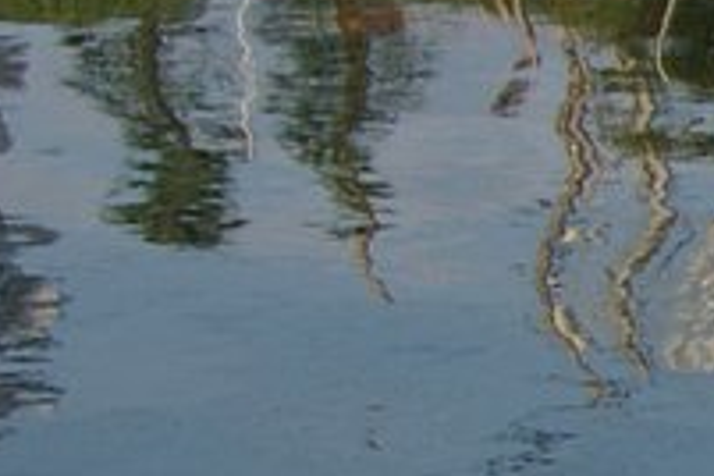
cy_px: 414
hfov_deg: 8.4
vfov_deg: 6.2
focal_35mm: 222
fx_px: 4394
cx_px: 1787
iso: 200
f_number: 8
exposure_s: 1/100
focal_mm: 29
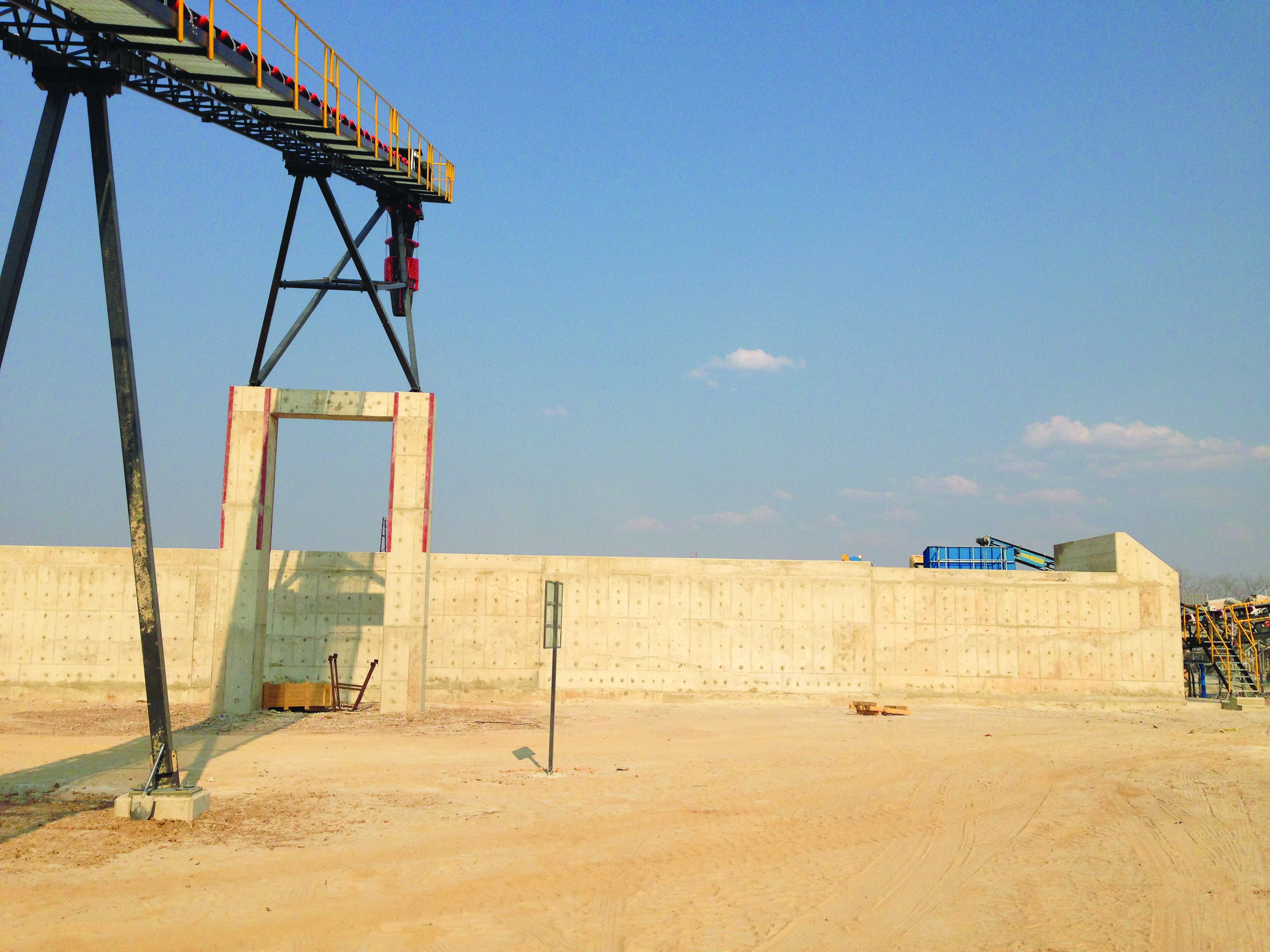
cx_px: 635
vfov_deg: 42.9
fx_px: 1211
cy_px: 476
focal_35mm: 33
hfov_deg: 55.4
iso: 50
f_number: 2.4
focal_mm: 4.12
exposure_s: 1/2710
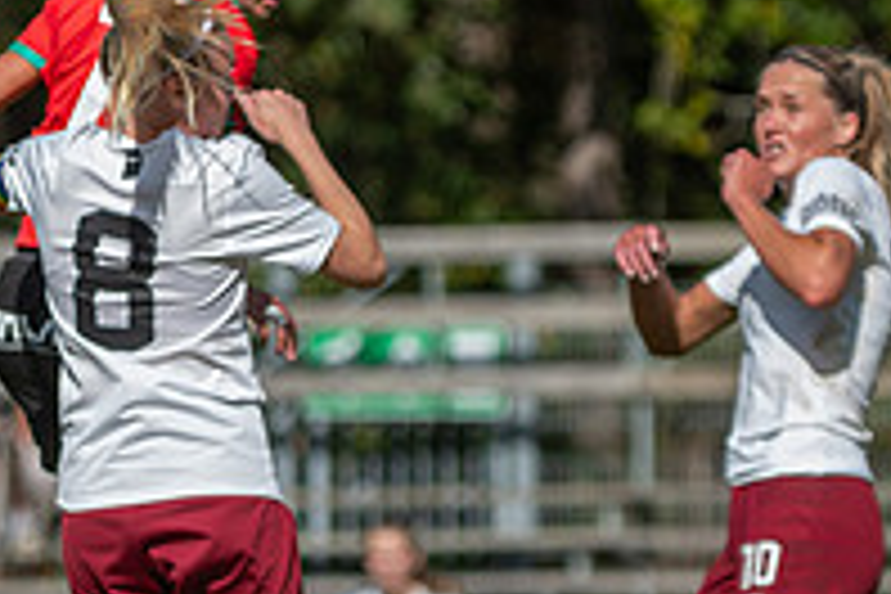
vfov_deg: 2.1
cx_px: 472
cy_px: 295
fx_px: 16334
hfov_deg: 3.1
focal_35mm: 660
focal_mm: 150
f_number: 3.2
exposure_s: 1/2000
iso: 180
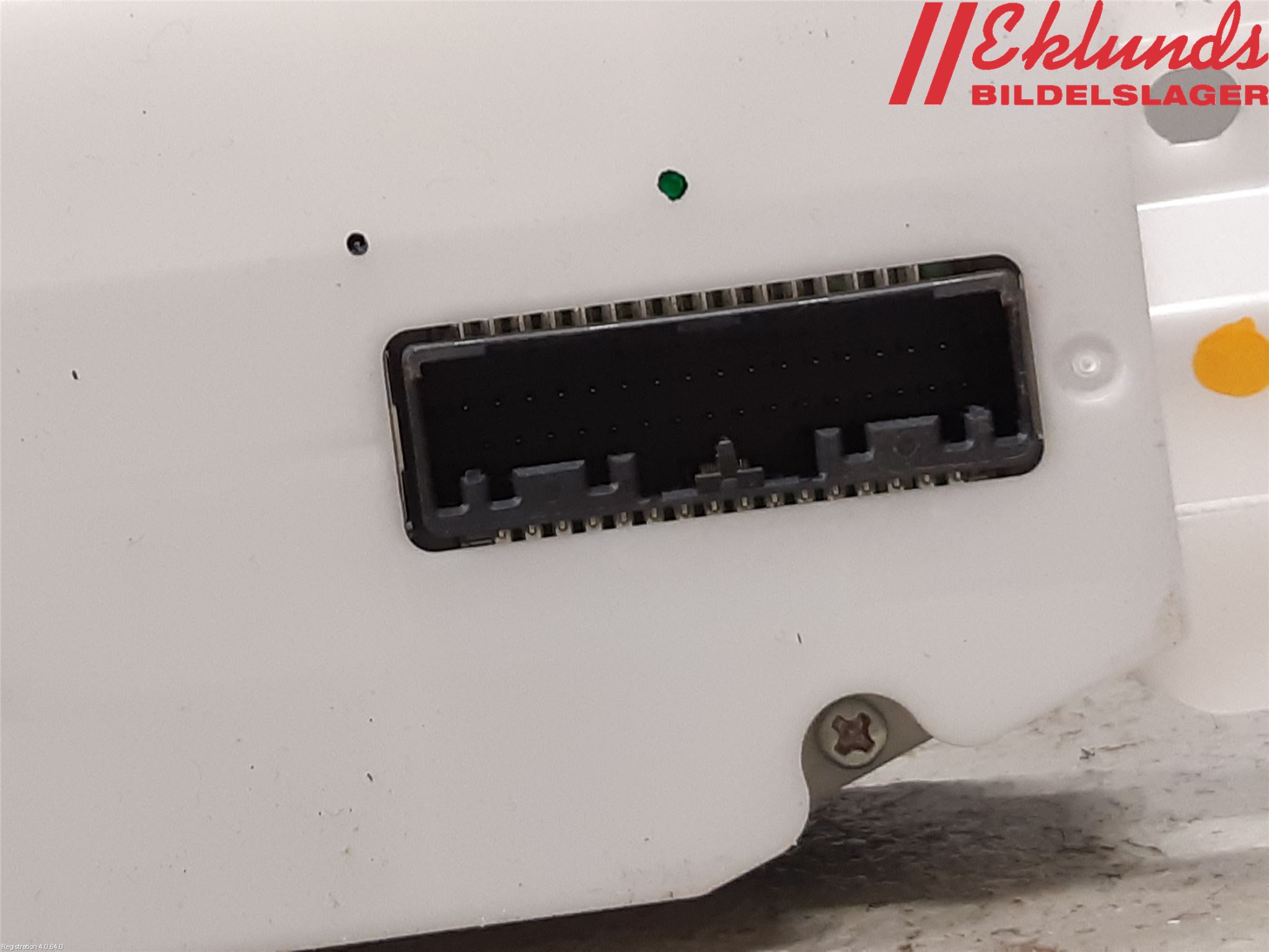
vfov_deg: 53.1
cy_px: 476
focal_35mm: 26
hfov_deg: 67.3
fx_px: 953
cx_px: 634
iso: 125
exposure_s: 1/50
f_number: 1.7
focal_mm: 3.93
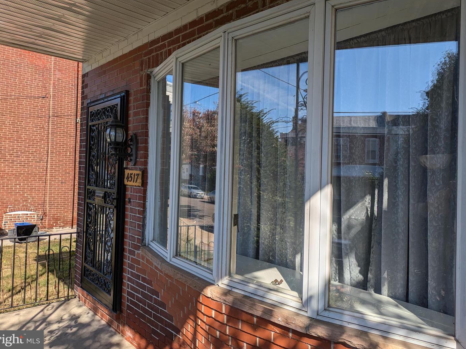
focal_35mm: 26
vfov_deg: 53.0
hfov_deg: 67.3
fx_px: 350
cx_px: 227
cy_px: 168
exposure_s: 1/2155
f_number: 1.89
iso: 44
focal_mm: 5.43
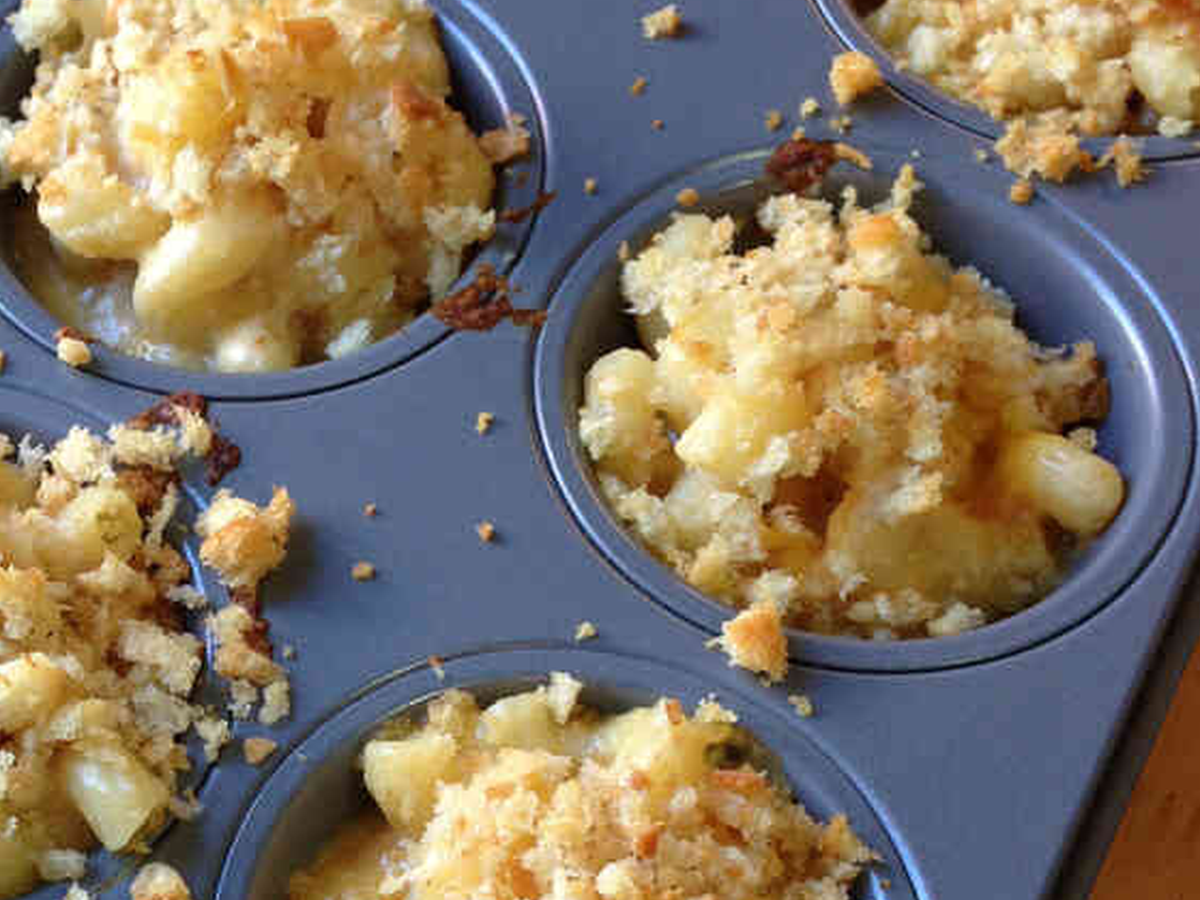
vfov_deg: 25.9
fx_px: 1941
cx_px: 191
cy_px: 300
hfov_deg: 33.1
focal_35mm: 56
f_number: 2.4
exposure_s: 1/20
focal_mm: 4.13
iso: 80
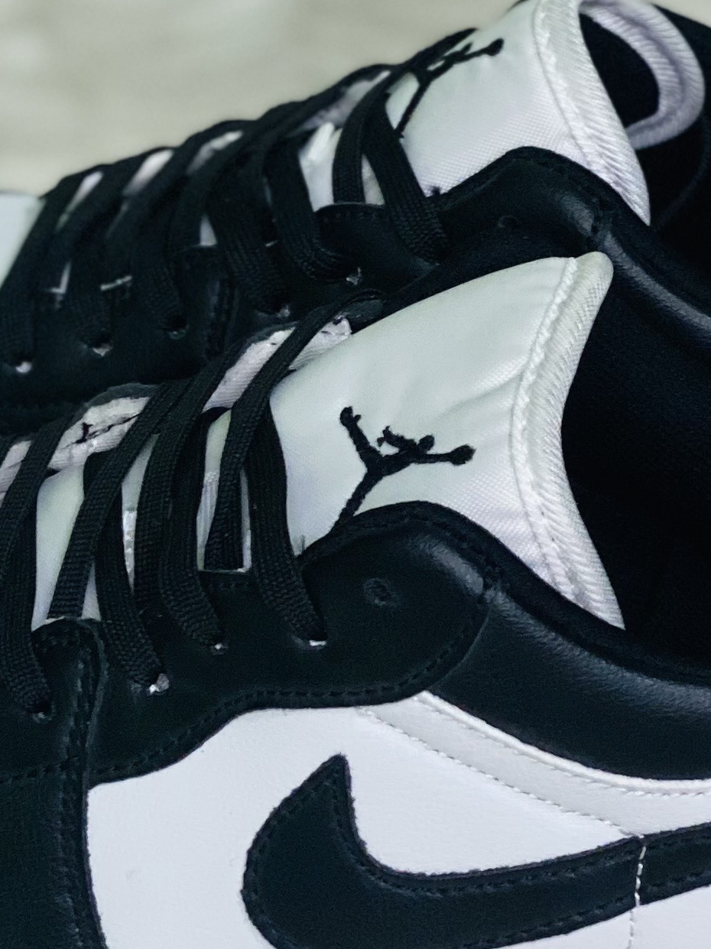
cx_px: 365
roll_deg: +3.4
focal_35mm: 169
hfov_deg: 8.8
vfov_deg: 11.7
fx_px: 4631
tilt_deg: -38.8
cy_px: 397
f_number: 2
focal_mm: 6
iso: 250
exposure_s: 1/40
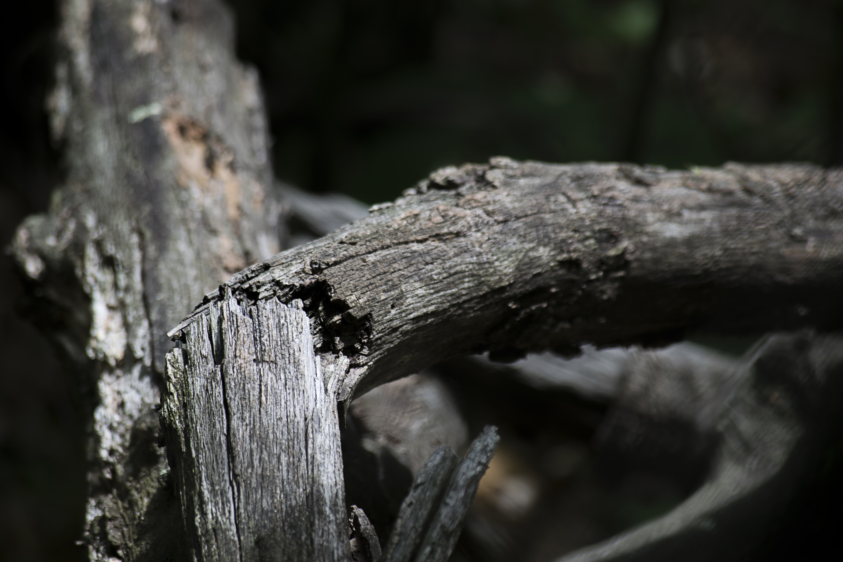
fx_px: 7024
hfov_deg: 6.9
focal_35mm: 300
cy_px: 281
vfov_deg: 4.6
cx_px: 422
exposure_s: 1/160
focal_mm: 200
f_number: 5.6
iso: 100
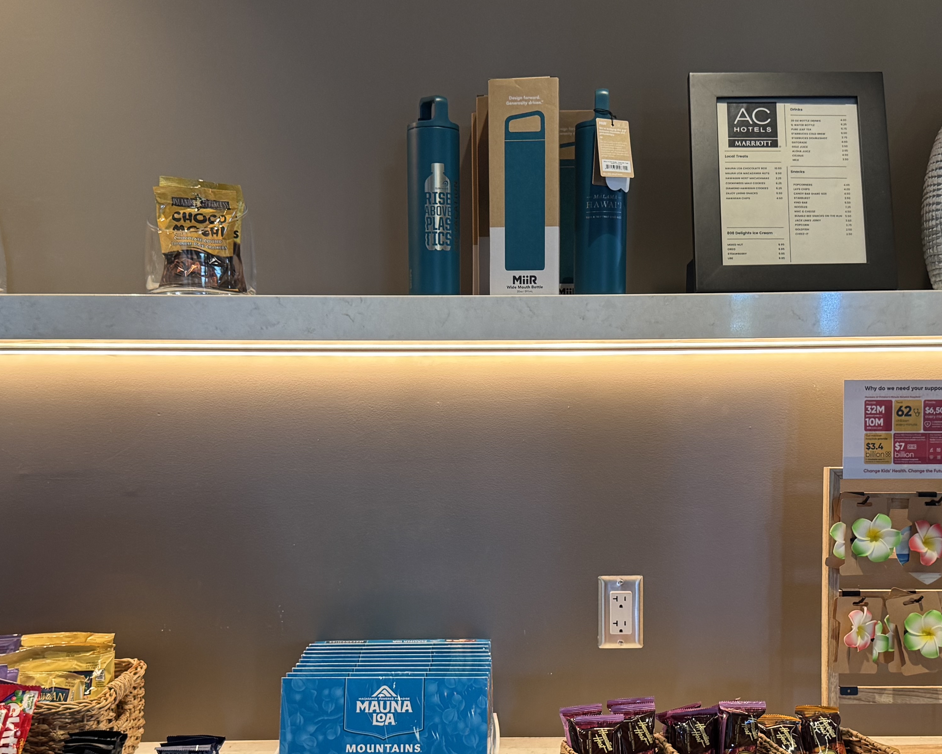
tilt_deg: -6.1
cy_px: 534
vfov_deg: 33.0
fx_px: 1255
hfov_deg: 41.1
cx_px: 493
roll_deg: +0.3
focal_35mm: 45
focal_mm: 6.76
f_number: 1.78
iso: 200
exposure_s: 1/54
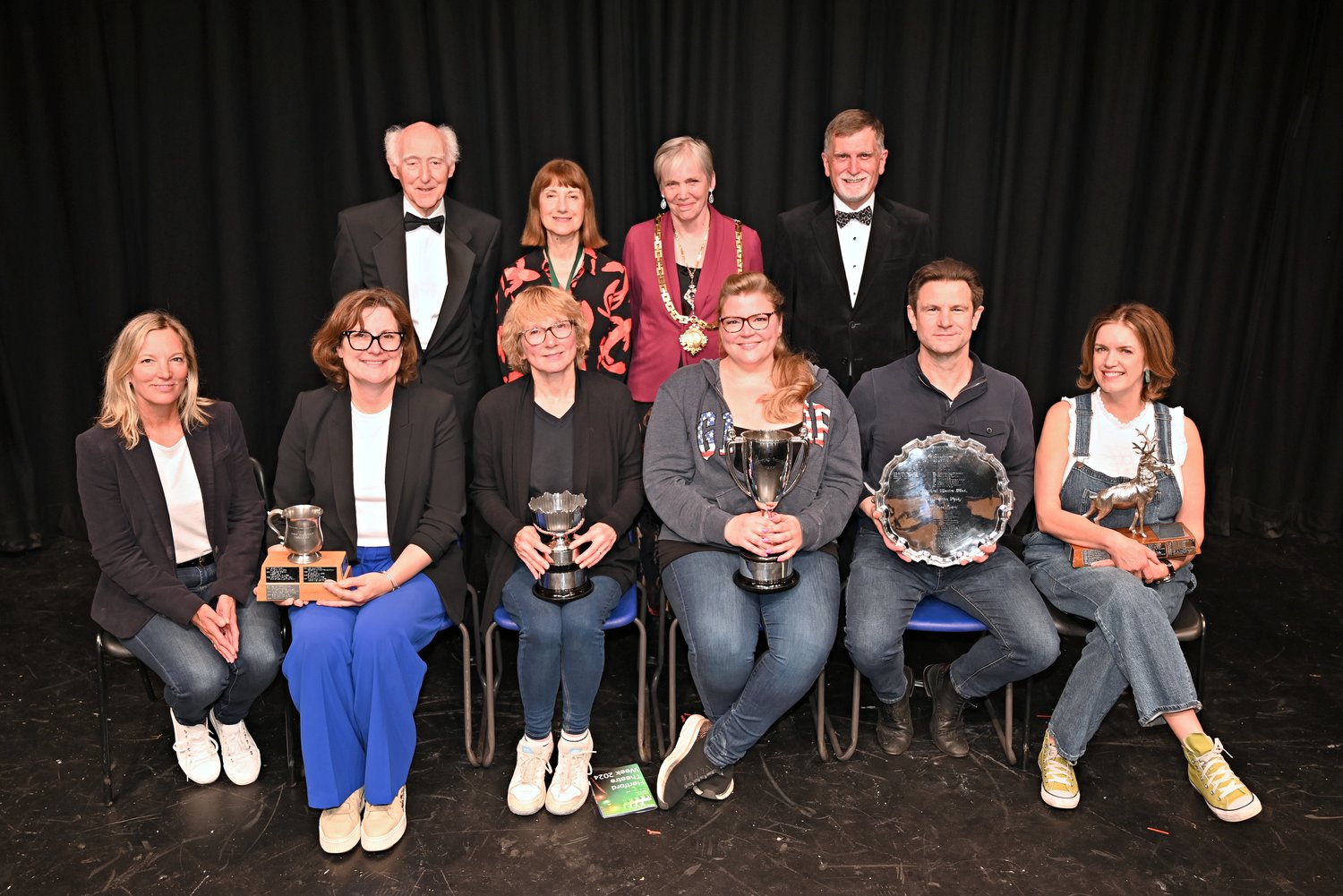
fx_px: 1157
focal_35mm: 31
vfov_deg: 42.4
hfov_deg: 60.3
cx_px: 672
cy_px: 448
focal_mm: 31
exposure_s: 1/60
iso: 560
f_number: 4
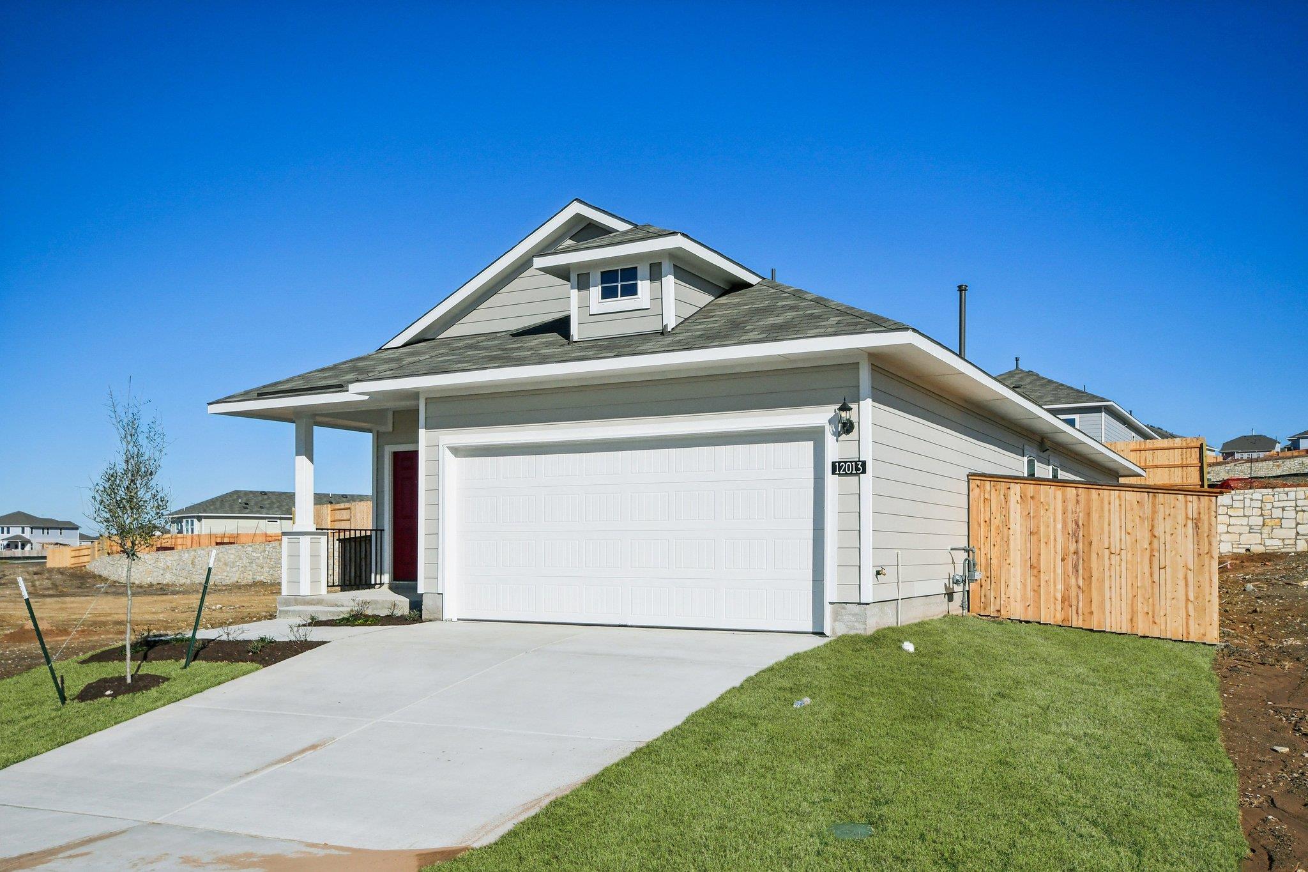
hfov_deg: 61.9
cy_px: 436
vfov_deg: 43.6
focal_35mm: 30
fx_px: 1090
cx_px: 654
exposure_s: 1/8000
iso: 400
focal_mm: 20
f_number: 8
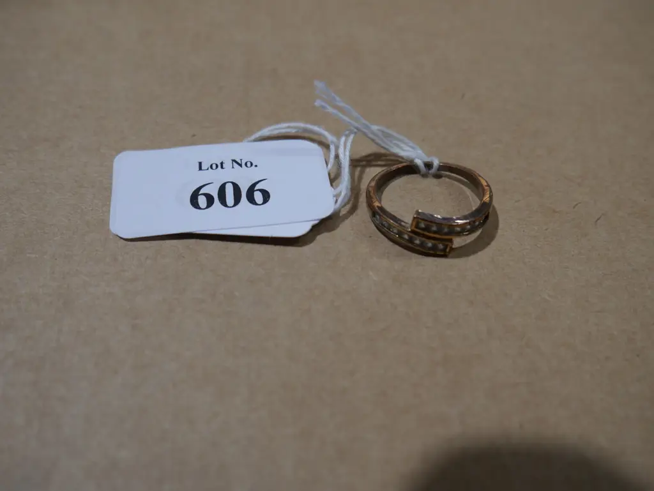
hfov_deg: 46.8
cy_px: 246
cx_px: 327
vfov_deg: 36.0
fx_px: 756
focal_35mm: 40
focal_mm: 20
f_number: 4.4
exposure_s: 1/125
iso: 200
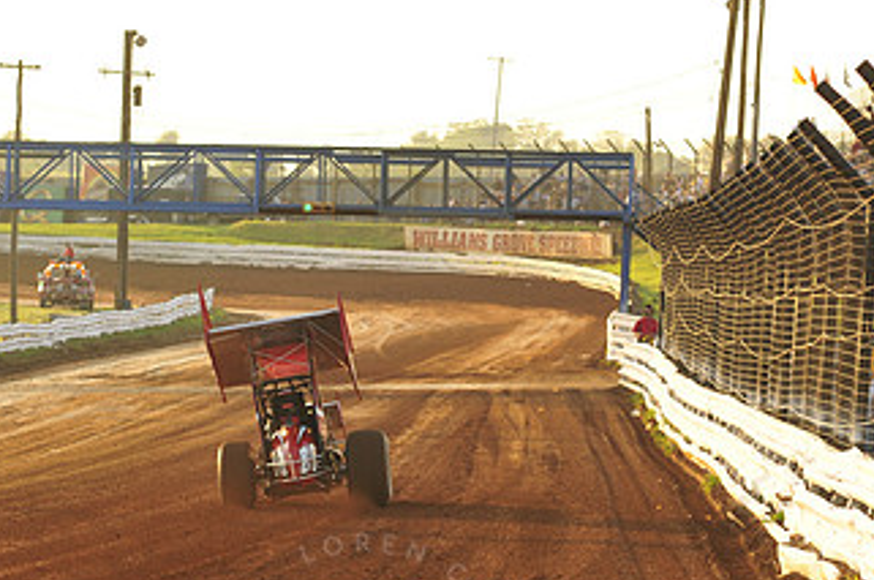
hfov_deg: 9.1
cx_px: 362
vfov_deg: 6.1
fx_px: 5478
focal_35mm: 226
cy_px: 447
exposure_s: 1/400
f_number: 7.1
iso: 640
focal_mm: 125
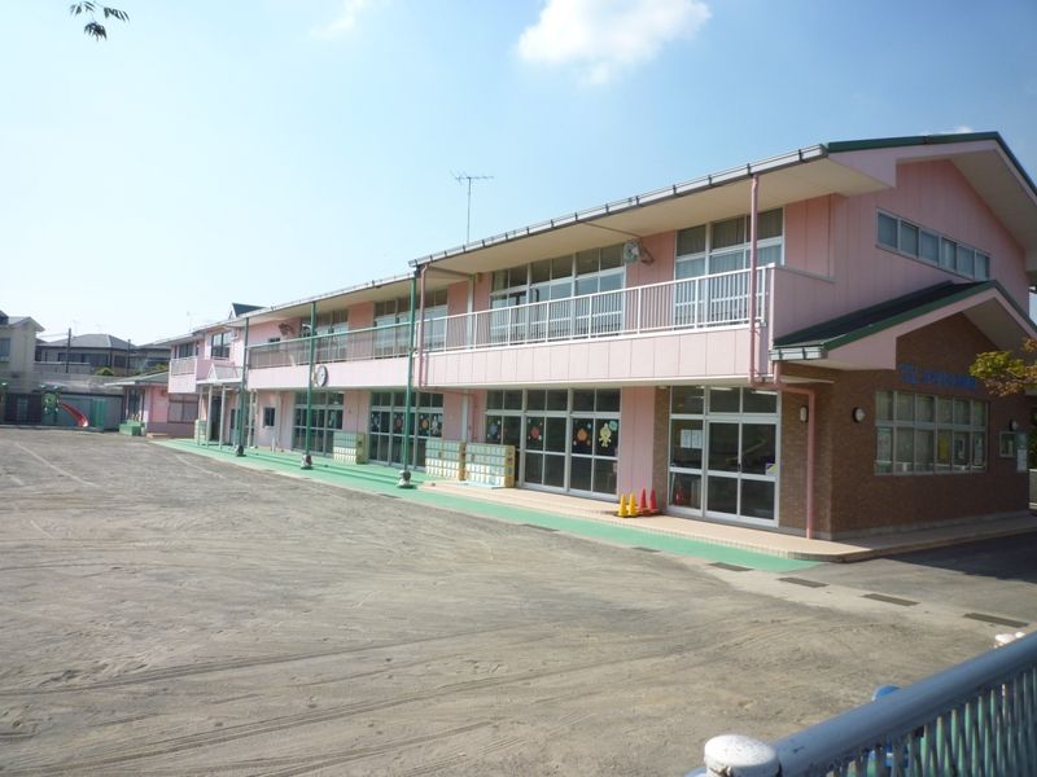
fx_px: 749
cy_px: 388
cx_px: 518
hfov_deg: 69.4
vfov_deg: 54.9
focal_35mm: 25
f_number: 4
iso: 80
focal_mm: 4.4
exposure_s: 1/500
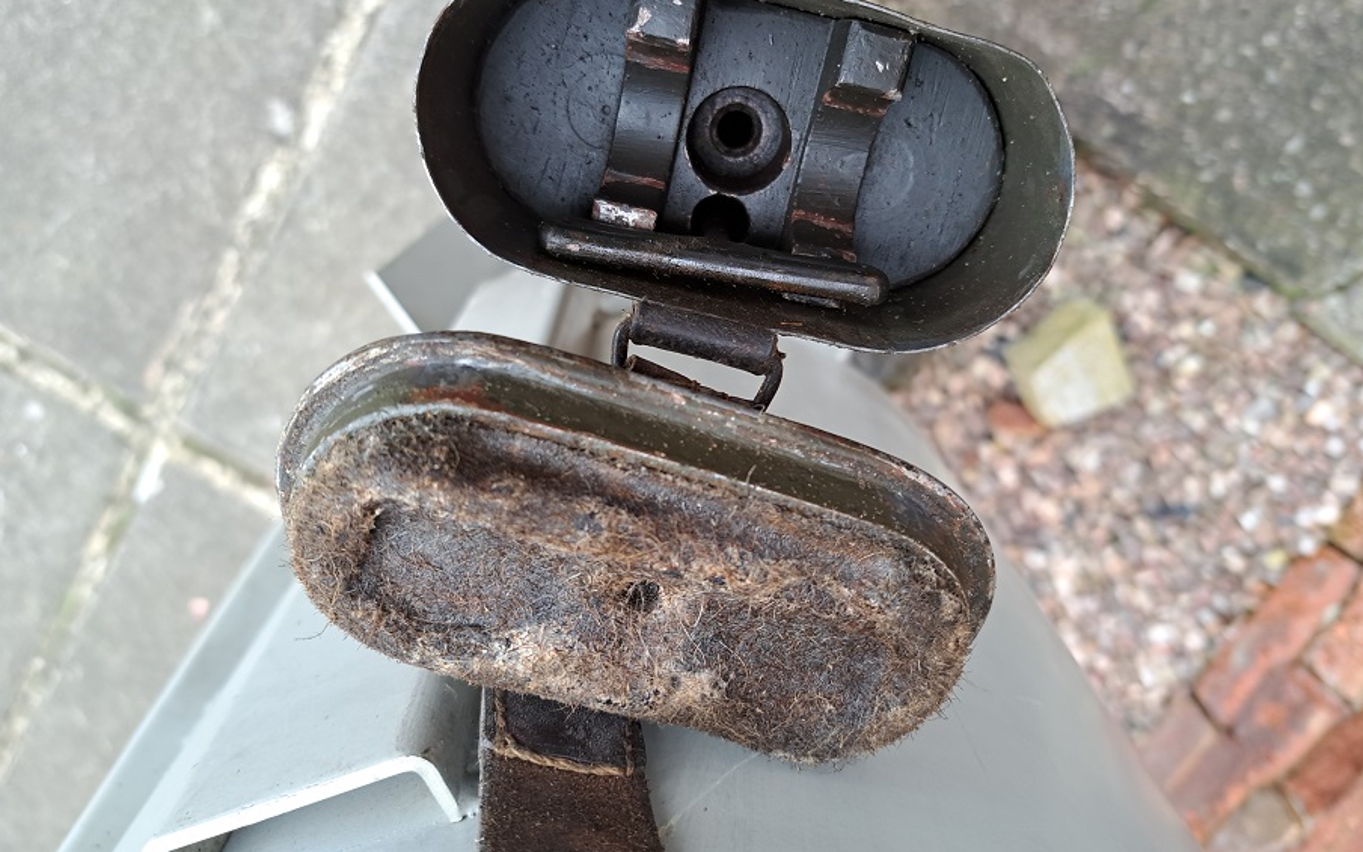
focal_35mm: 26
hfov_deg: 70.4
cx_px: 678
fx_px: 966
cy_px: 367
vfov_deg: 47.5
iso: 80
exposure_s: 1/50
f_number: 1.8
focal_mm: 5.23
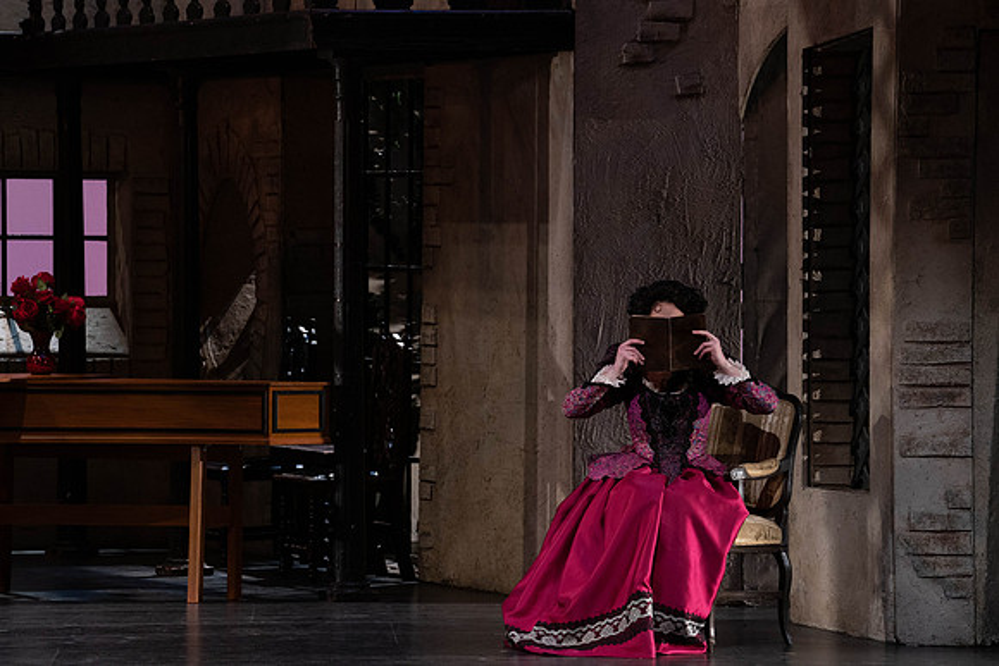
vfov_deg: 6.9
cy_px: 333
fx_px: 5551
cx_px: 500
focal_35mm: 200
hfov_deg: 10.3
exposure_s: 1/250
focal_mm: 200
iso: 3200
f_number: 8
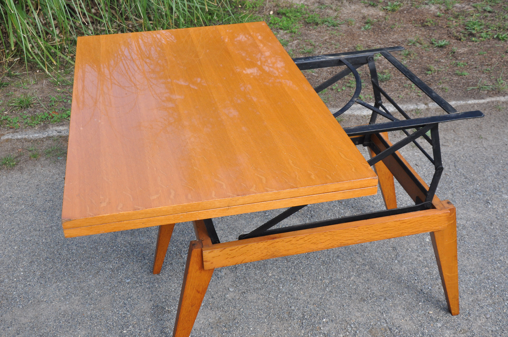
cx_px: 254
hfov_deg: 43.7
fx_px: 634
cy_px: 168
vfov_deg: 29.8
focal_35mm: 45
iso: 640
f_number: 9.5
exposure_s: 1/350
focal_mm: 30
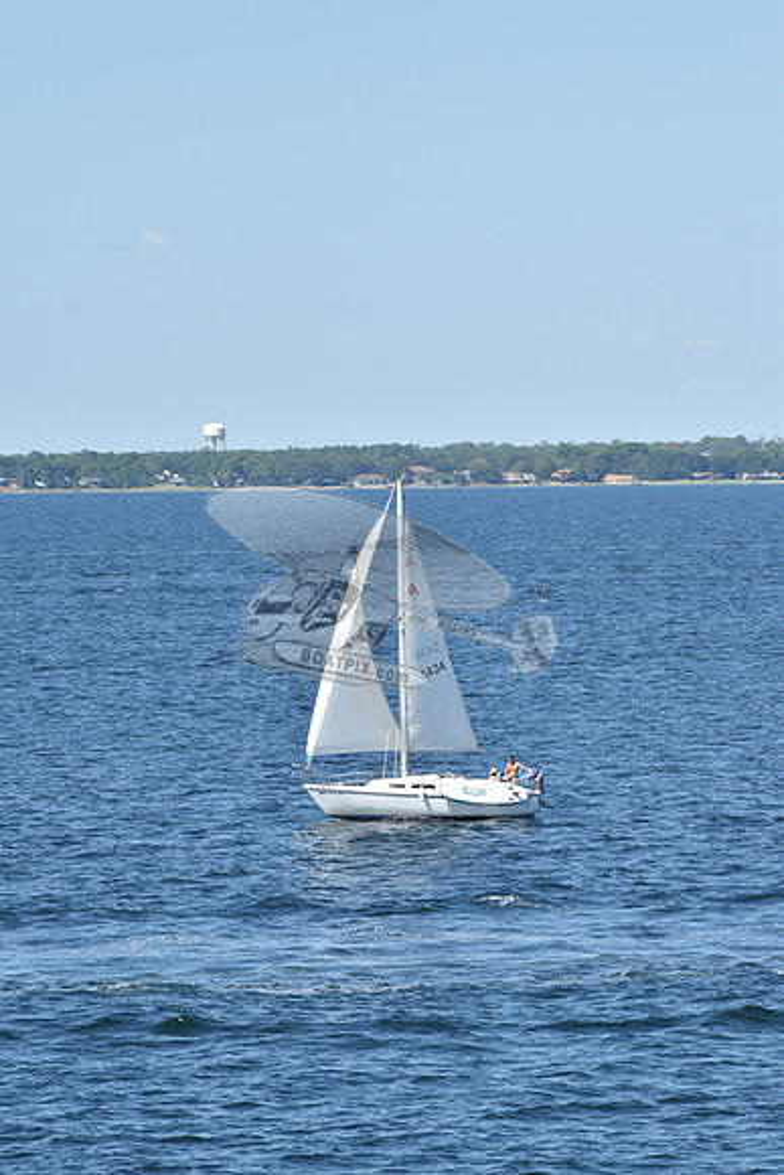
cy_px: 588
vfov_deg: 8.9
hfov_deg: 5.9
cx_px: 392
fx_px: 7590
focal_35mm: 232
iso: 400
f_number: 9.5
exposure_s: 1/1000
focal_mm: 155
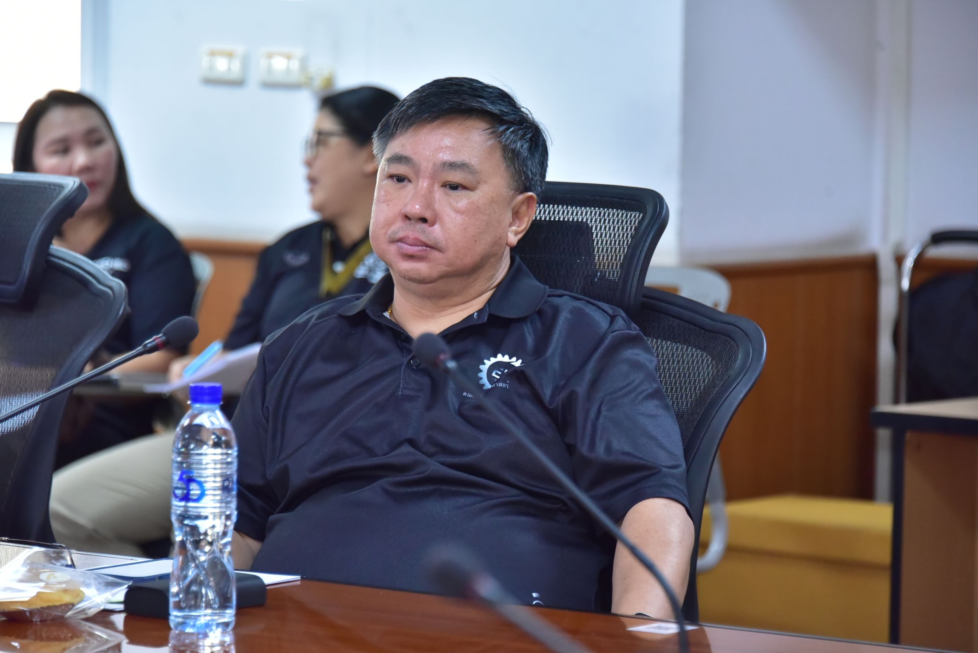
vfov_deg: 7.6
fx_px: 4892
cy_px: 326
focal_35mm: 180
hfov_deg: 11.4
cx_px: 489
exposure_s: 1/160
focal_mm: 180
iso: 4000
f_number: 5.6
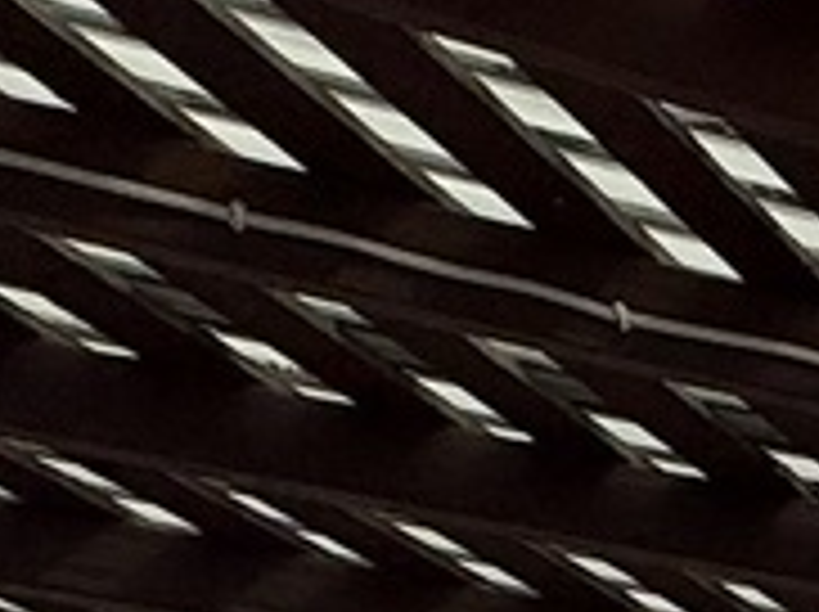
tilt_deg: -1.6
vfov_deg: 10.3
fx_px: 2623
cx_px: 1764
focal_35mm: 111
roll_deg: +1.1
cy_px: 1732
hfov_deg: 14.1
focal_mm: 2.22
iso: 50
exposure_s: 1/2165
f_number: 2.2
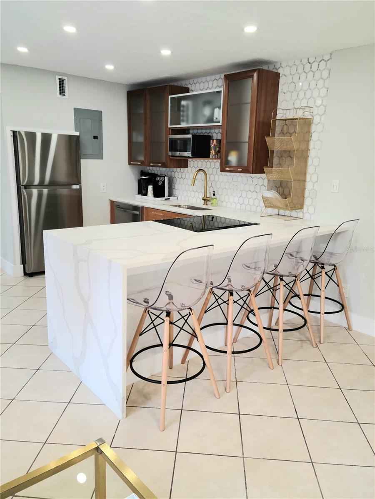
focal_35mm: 28
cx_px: 188
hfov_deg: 49.7
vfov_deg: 63.4
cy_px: 250
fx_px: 404
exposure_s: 1/59.2
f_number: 2
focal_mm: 5.9
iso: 125
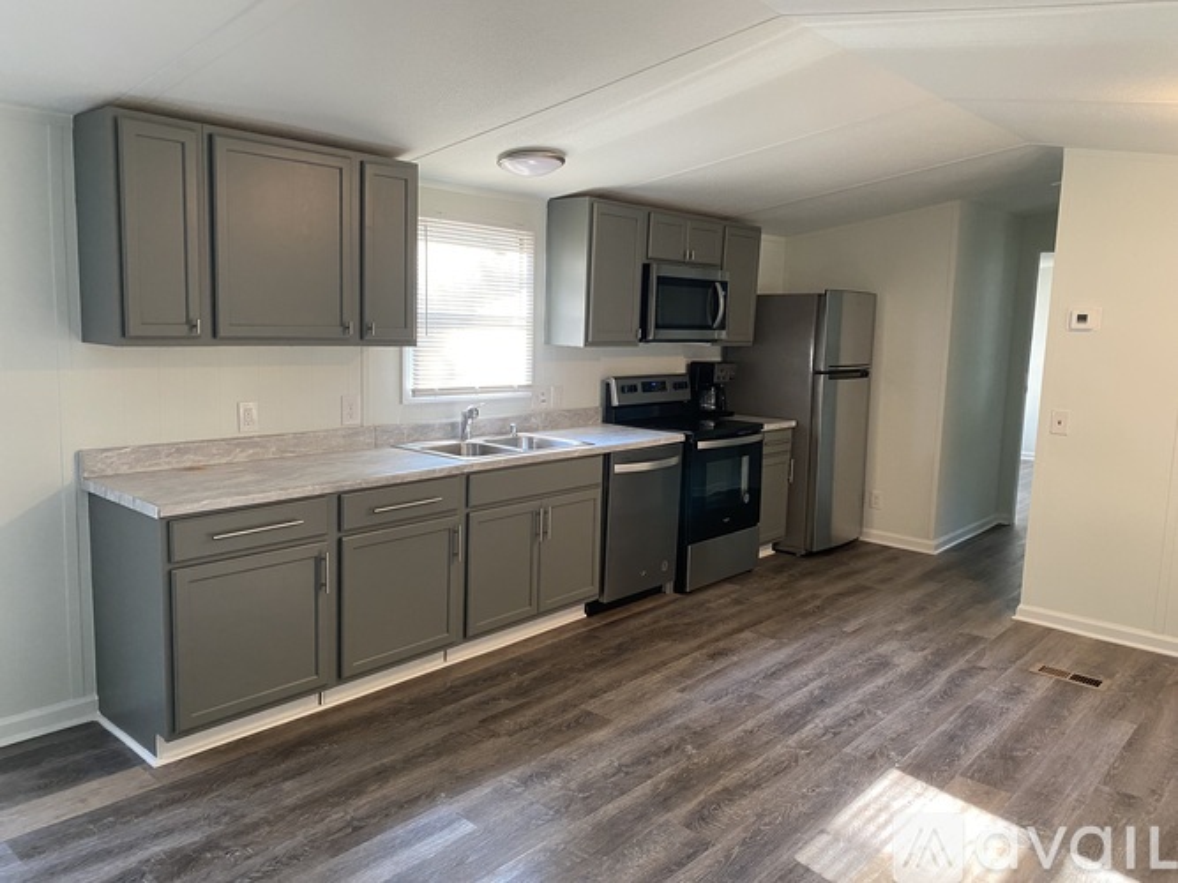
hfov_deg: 67.3
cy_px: 442
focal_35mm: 26
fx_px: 885
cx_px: 589
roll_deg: -0.9
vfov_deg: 53.0
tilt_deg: -7.1
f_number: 1.8
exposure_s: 1/60
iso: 200
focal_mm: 4.25
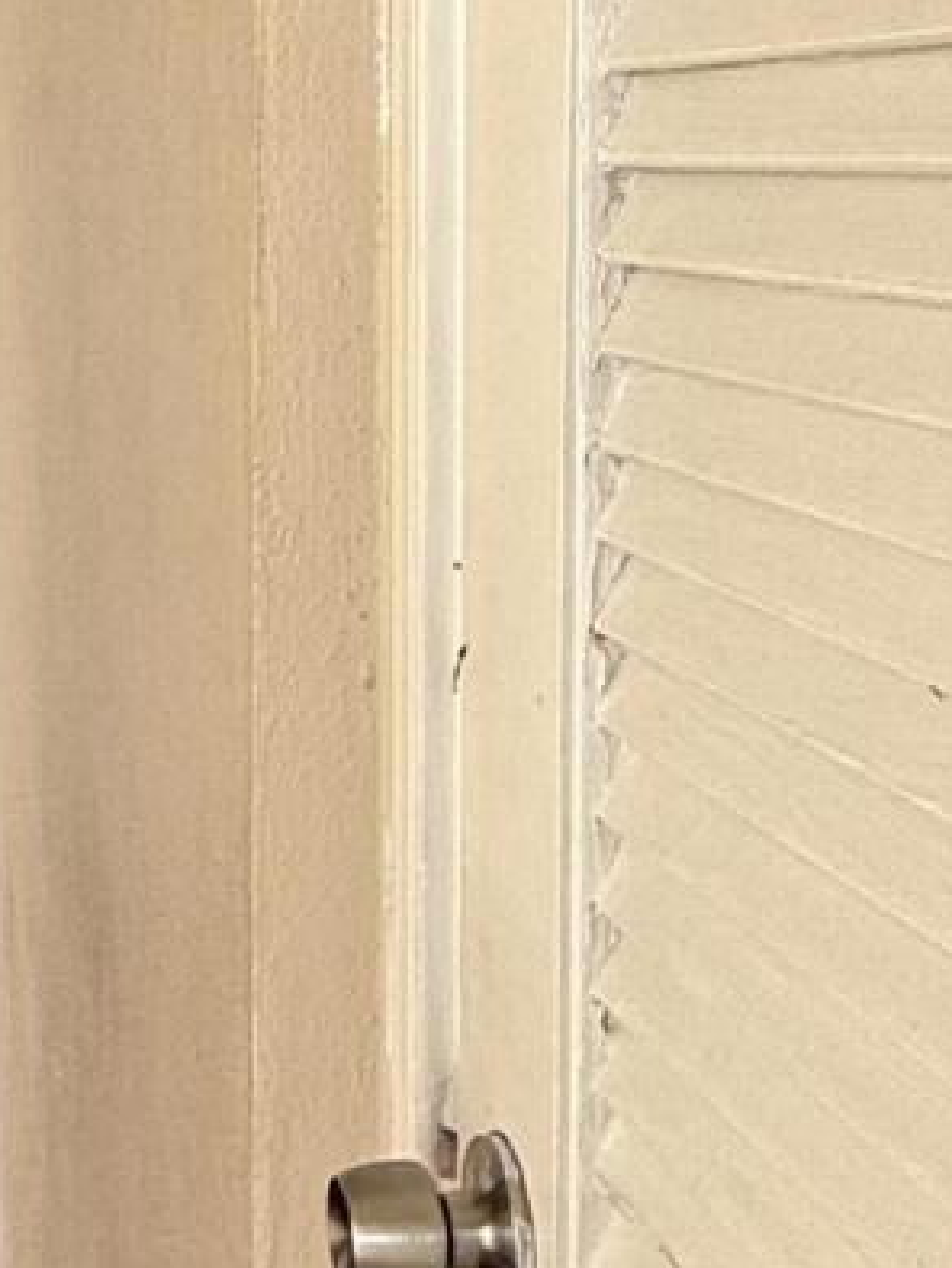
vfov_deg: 26.9
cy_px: 274
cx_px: -170
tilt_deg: -2.3
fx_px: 2601
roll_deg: +1.1
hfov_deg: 19.6
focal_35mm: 71
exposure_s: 1/199
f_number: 2.2
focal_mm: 2.22
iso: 50
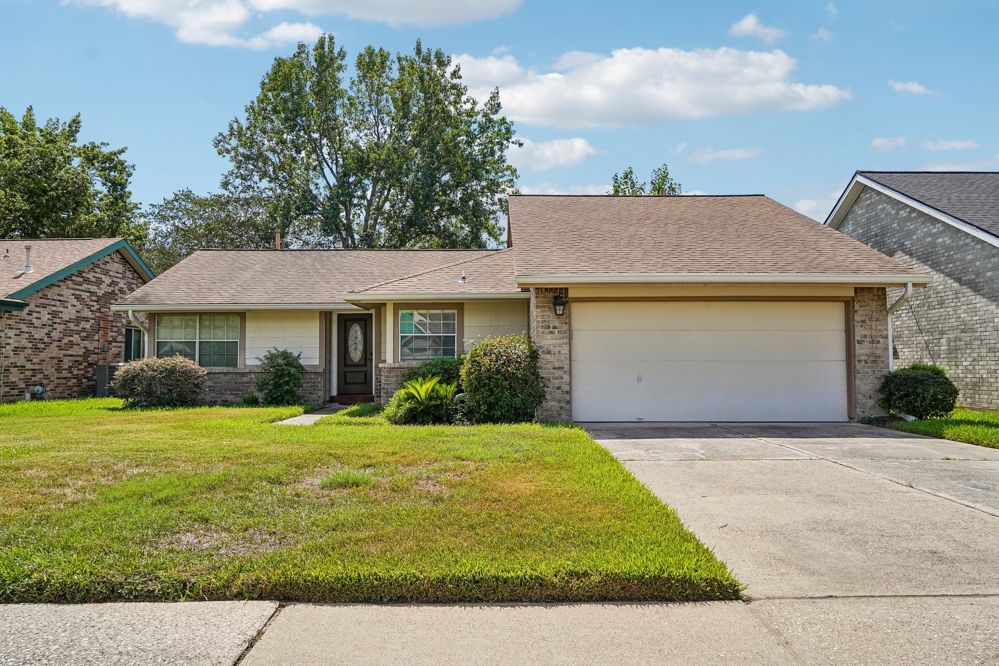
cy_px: 333
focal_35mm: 26
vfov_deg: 49.5
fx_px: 721
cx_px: 500
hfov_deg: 69.4
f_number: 8
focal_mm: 26
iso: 500
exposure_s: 1/1250
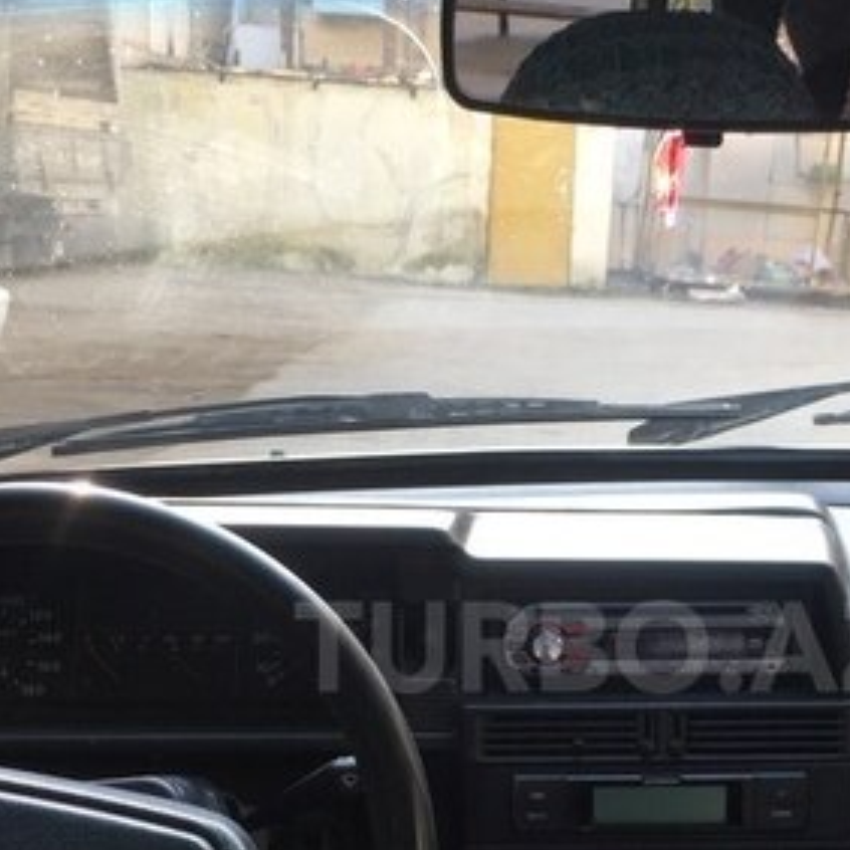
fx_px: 1667
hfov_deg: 28.3
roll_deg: -4.8
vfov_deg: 28.2
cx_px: 603
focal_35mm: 60
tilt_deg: -13.6
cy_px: 647
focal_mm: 4.15
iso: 40
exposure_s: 1/100
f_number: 2.2
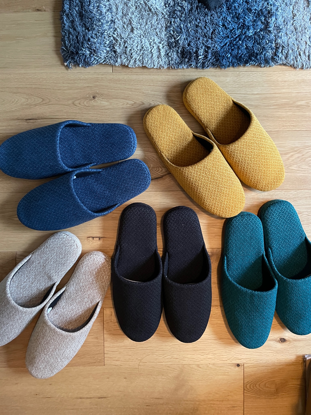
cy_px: 208
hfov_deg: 53.0
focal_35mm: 26
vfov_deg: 67.3
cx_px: 156
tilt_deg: -88.1
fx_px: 312
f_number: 1.6
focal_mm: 4.2
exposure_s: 1/25
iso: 500
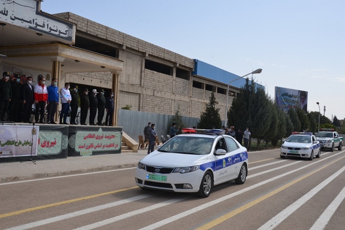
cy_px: 115
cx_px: 172
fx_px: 359
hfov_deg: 51.3
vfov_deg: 35.5
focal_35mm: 38
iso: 250
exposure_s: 1/250
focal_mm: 25
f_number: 13
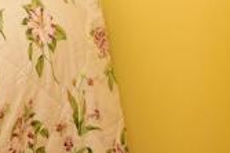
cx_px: -204
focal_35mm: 59
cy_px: -143
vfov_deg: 17.4
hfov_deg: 20.6
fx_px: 377
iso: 500
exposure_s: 1/30
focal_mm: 10
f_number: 13
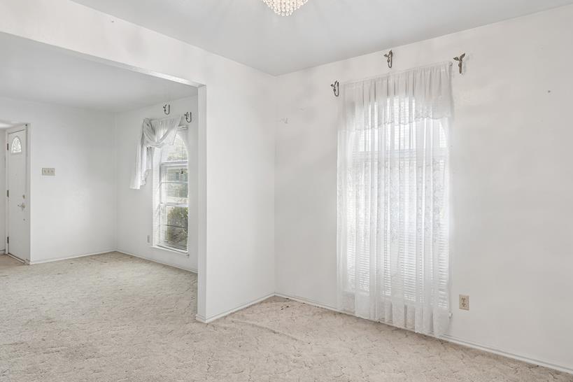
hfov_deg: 82.2
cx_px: 302
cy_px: 177
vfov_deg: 60.3
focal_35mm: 21
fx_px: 328
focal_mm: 16.5
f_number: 8
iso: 400
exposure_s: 1/15
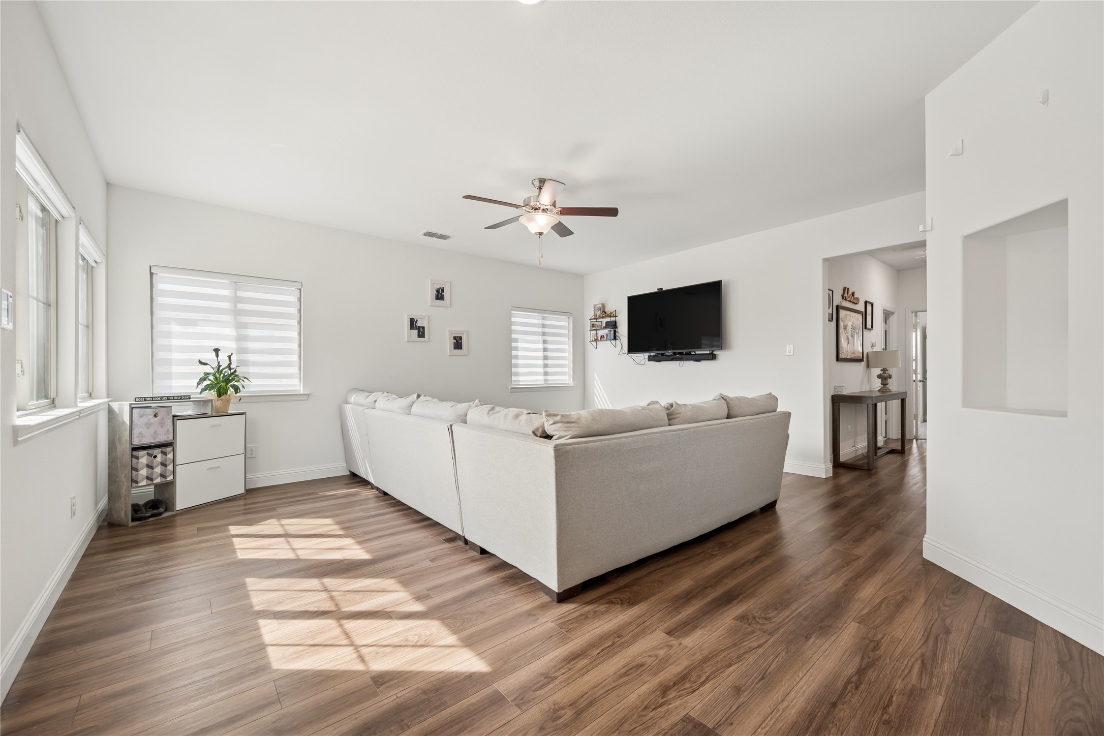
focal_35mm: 14
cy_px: 368
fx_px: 429
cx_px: 552
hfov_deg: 104.3
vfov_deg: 81.2
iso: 200
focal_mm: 14
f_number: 8
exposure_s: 1/40
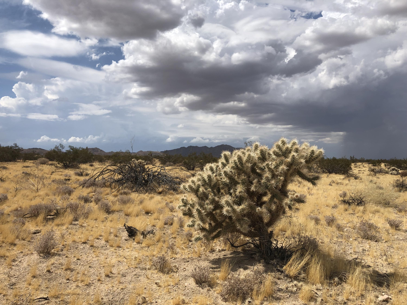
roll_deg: -0.9
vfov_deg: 49.7
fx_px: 329
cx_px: 204
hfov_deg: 63.4
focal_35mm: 28
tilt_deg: +4.9
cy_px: 152
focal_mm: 3.99
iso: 25
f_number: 1.8
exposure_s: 1/3205
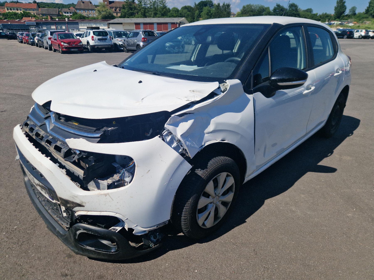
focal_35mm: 23
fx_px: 248
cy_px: 140
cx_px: 187
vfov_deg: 58.9
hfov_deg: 73.9
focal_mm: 5.4
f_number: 1.8
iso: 50
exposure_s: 1/3333
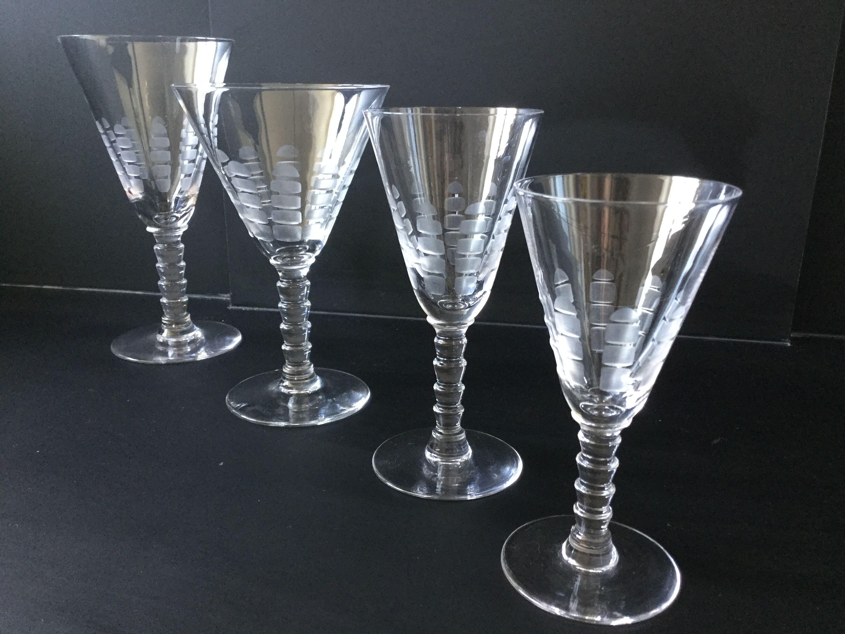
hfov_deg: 58.4
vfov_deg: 45.4
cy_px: 317
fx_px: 757
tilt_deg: -15.3
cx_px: 422
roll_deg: -0.5
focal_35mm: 31
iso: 160
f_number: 2.4
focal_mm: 3.3
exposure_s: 1/33
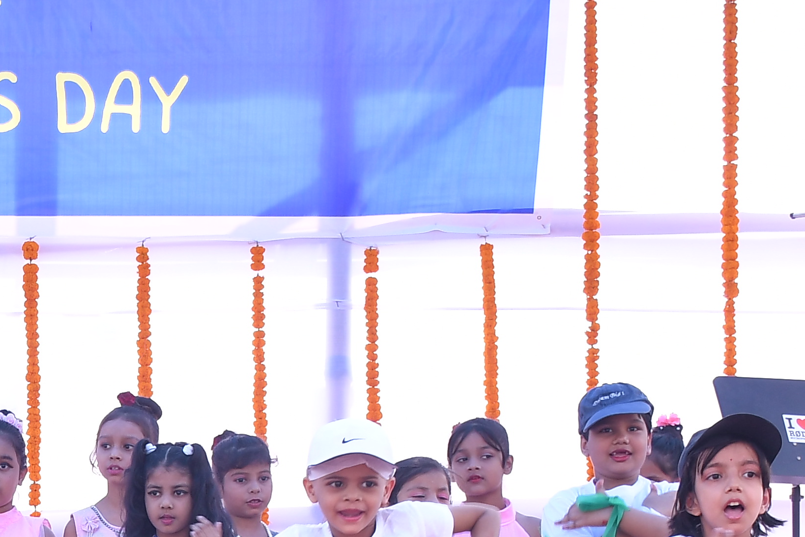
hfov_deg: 13.1
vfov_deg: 8.8
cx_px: -178
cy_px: 719
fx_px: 3421
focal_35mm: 153
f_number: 7.1
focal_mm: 30
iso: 160
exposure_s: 1/125
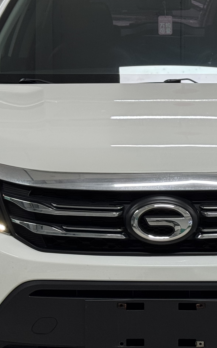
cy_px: 173
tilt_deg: -10.0
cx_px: 154
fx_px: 1032
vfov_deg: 19.1
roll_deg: +0.6
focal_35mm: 109
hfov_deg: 12.0
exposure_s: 1/50
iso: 64
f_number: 1.78
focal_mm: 6.76
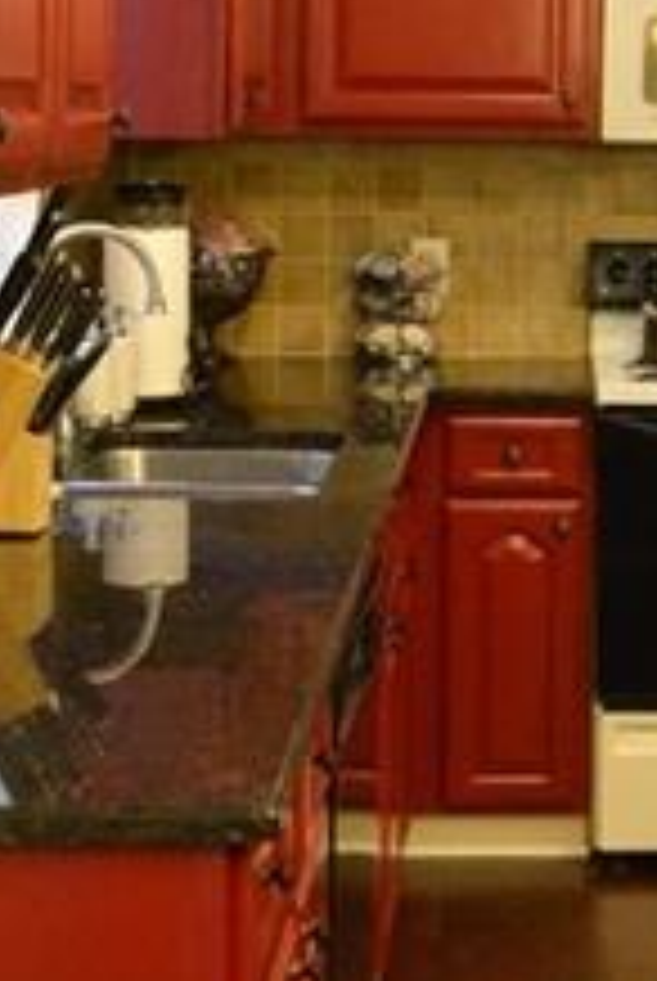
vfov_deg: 21.3
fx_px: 2592
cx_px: 716
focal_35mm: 95
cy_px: 252
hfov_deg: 14.1
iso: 3200
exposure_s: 1/80
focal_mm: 18
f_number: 3.5
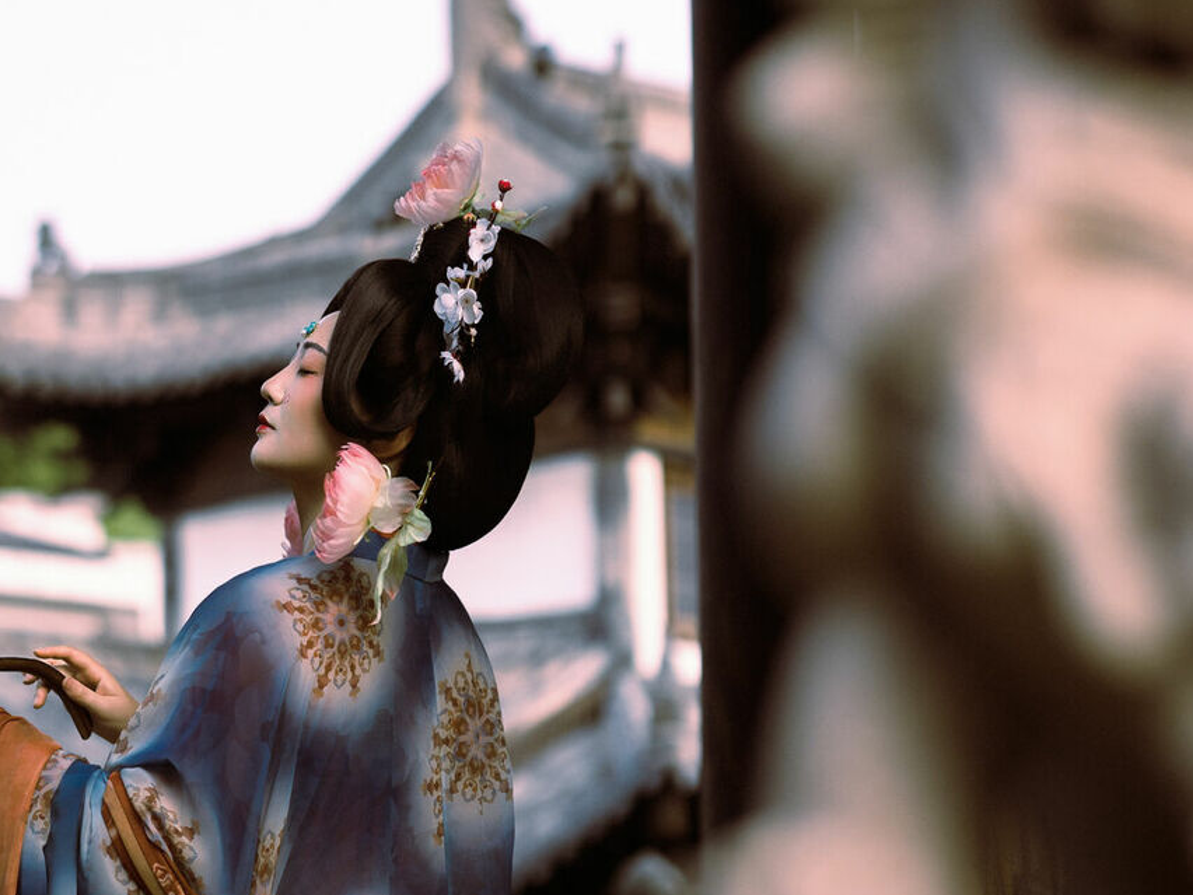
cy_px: 562
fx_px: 5204
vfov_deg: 9.8
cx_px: 545
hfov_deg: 13.1
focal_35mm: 151
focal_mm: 85
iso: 500
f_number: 2.8
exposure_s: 1/4000
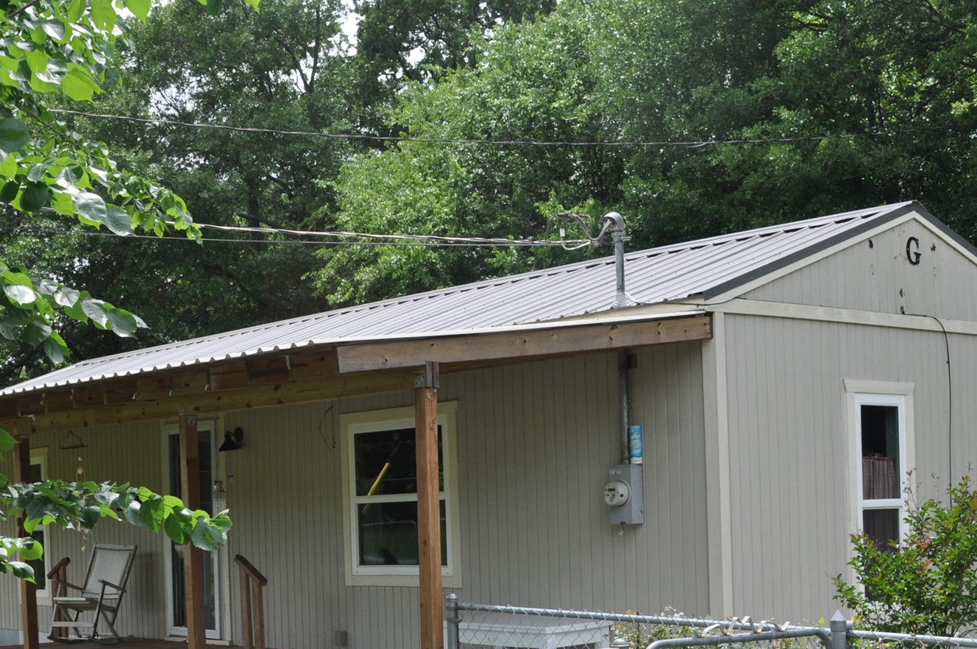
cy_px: 515
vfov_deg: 22.6
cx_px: 321
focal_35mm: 59
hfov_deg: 33.7
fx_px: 1599
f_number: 9
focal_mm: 24
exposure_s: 1/125
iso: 200
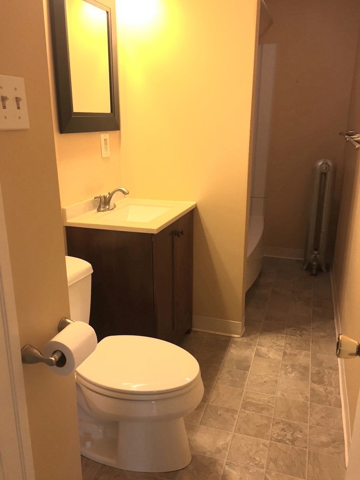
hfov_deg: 48.2
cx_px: 180
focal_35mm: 29
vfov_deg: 61.7
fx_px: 402
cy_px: 240
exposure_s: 1/30
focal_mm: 4.15
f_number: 2.2
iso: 40
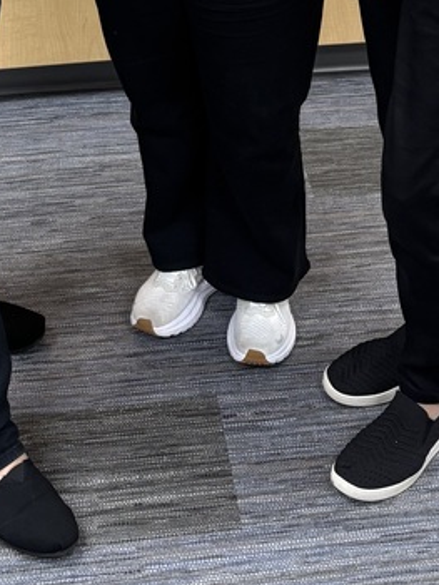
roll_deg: +0.5
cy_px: -216
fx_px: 1284
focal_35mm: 76
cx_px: 172
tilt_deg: -17.3
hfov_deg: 19.4
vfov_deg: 22.4
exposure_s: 1/60
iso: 125
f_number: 1.6
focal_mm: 5.96
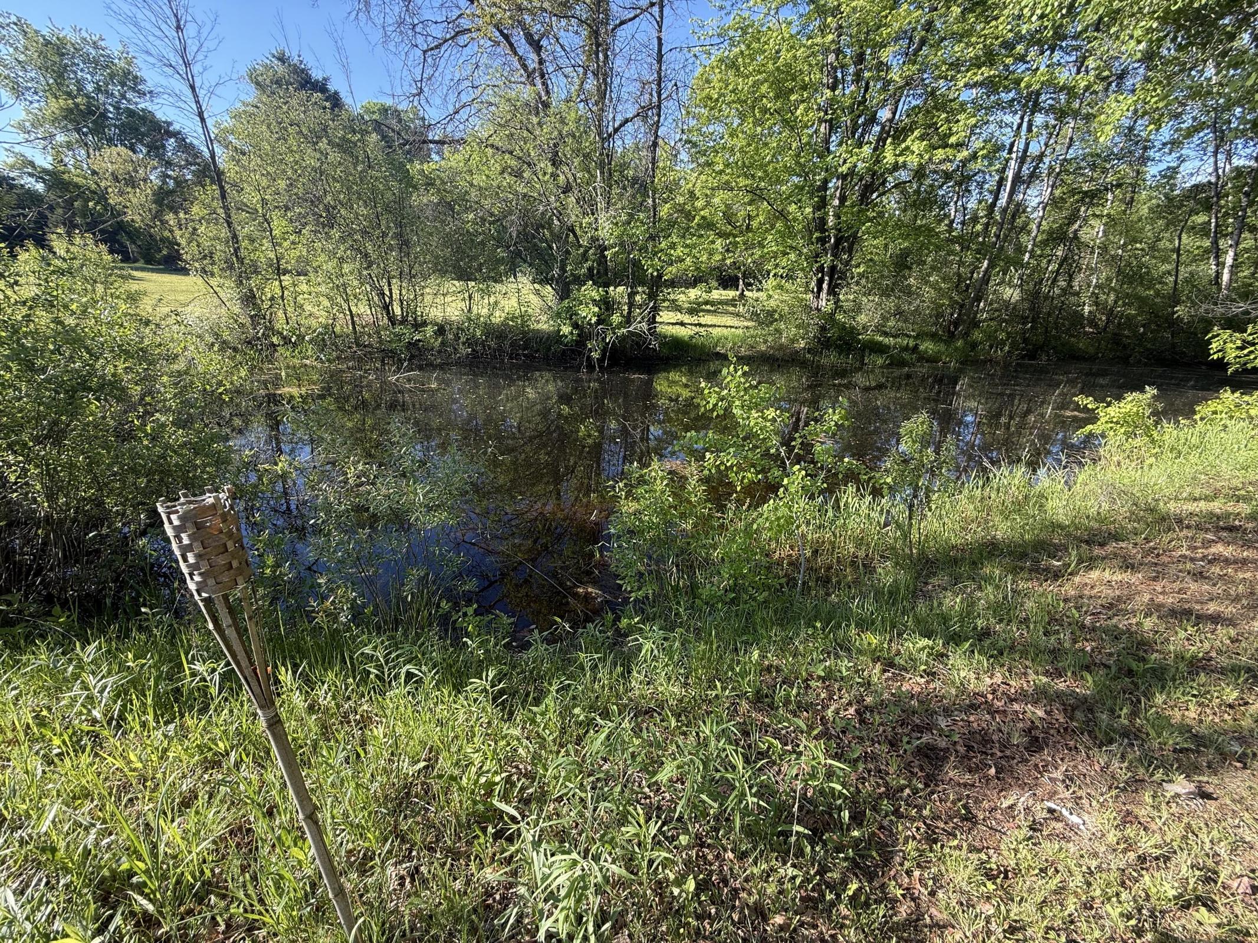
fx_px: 509
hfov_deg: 102.1
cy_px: 472
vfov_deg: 85.7
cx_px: 629
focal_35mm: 14
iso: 32
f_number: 2.2
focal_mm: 2.22
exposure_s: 1/121
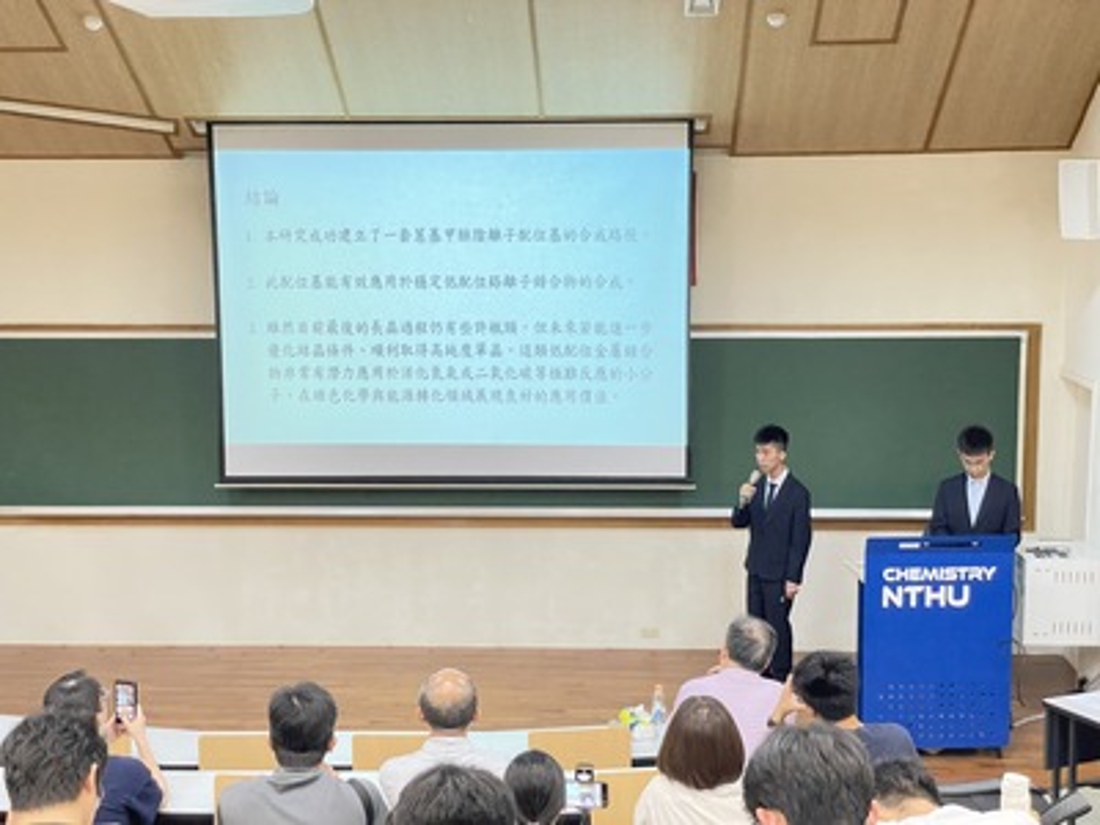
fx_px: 1652
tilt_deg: -6.9
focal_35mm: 52
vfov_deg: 28.0
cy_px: 412
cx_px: 550
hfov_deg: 36.8
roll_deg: +0.4
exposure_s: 1/60
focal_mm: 6
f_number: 2
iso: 320
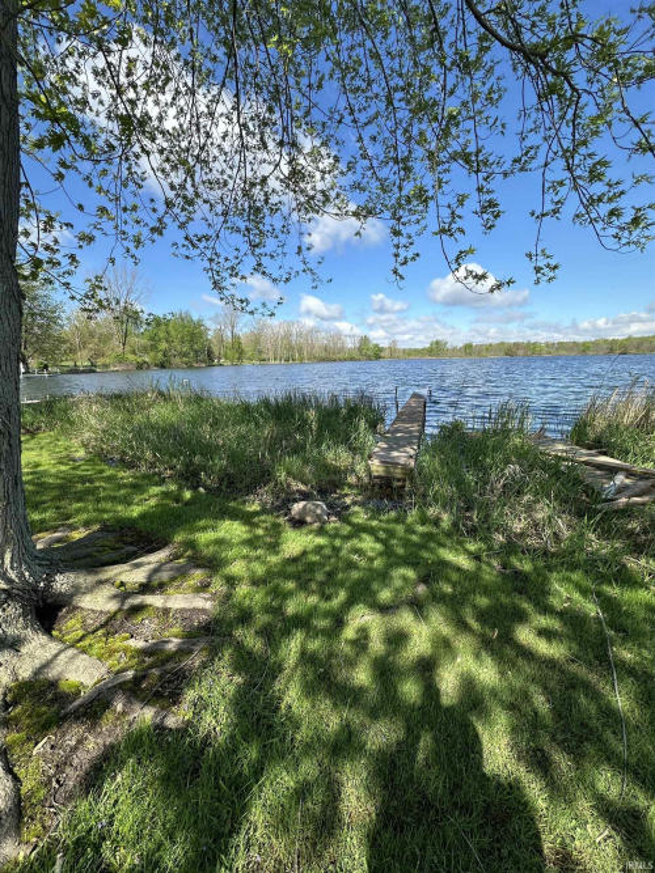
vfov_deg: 102.1
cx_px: 328
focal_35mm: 14
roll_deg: +1.0
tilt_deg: -11.9
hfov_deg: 85.7
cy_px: 436
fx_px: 353
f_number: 2.2
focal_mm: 2.22
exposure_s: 1/1147
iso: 50
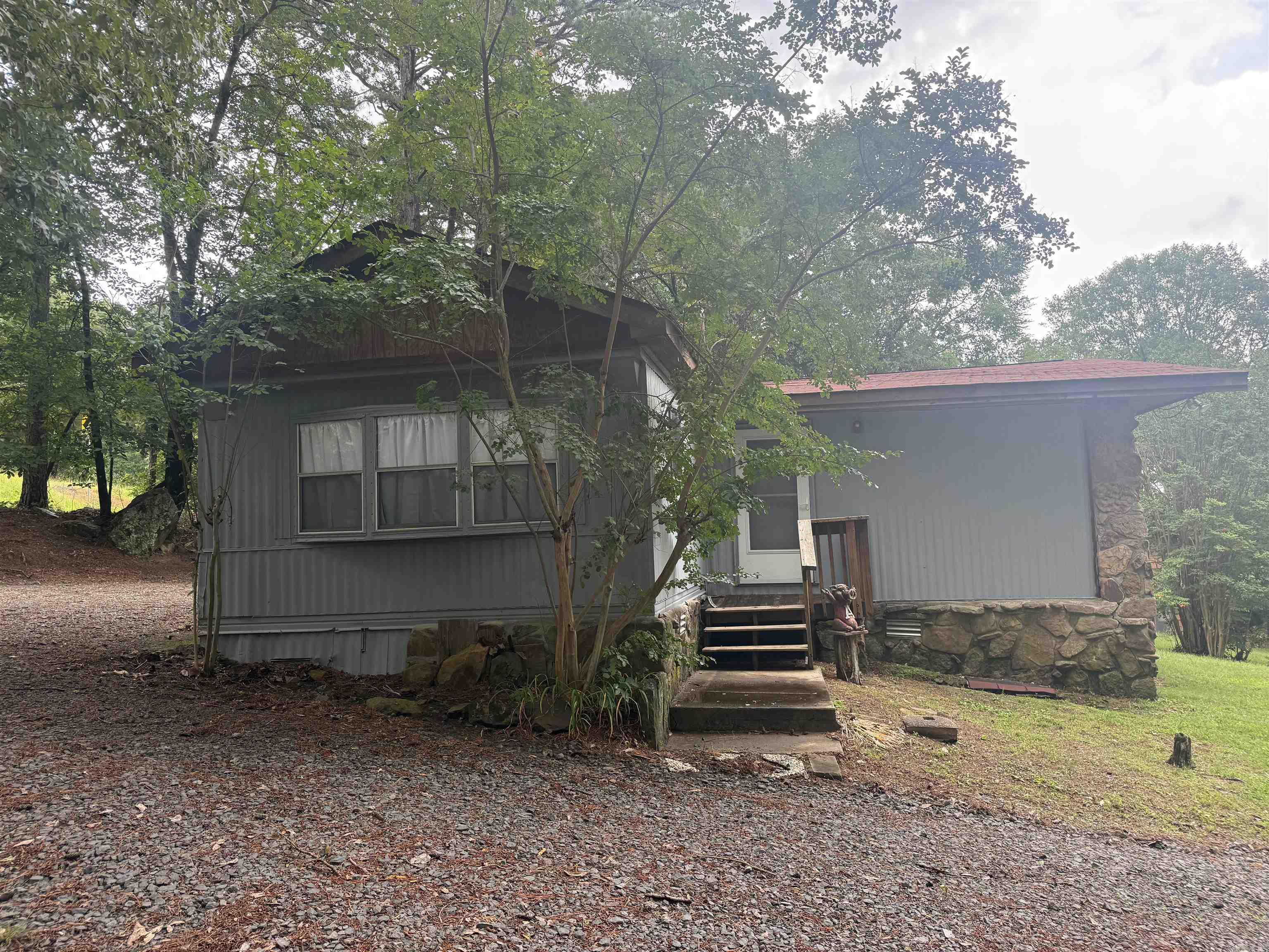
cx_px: 634
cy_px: 476
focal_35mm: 24
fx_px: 880
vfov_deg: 56.8
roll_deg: +1.0
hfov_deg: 71.6
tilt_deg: +3.8
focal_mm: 6.76
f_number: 1.78
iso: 125
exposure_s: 1/234
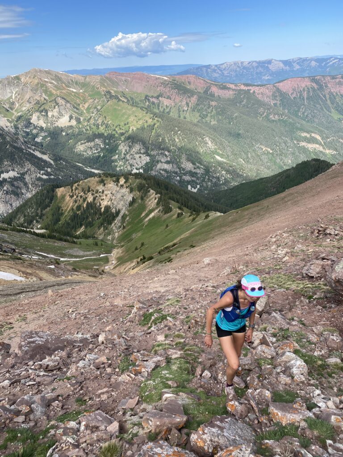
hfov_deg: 53.1
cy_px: 228
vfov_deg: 67.3
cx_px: 172
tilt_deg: -24.6
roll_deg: +4.5
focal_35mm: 26
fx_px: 344
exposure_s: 1/1754
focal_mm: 4.25
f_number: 1.8
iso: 32
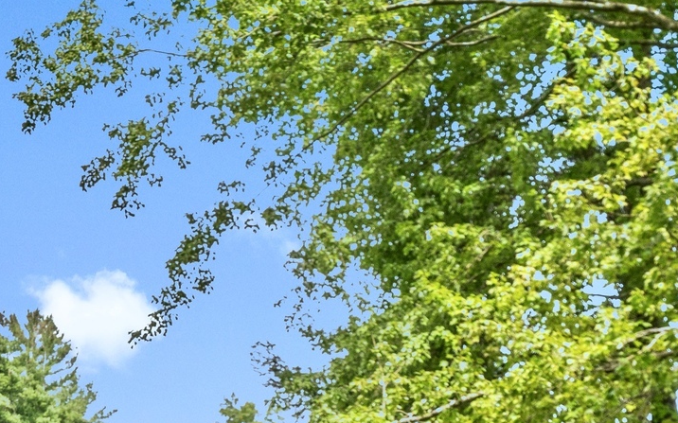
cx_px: 221
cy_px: 782
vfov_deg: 15.7
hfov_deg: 29.2
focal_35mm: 70
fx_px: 1293
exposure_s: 1/50
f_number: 9
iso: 320
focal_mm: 16
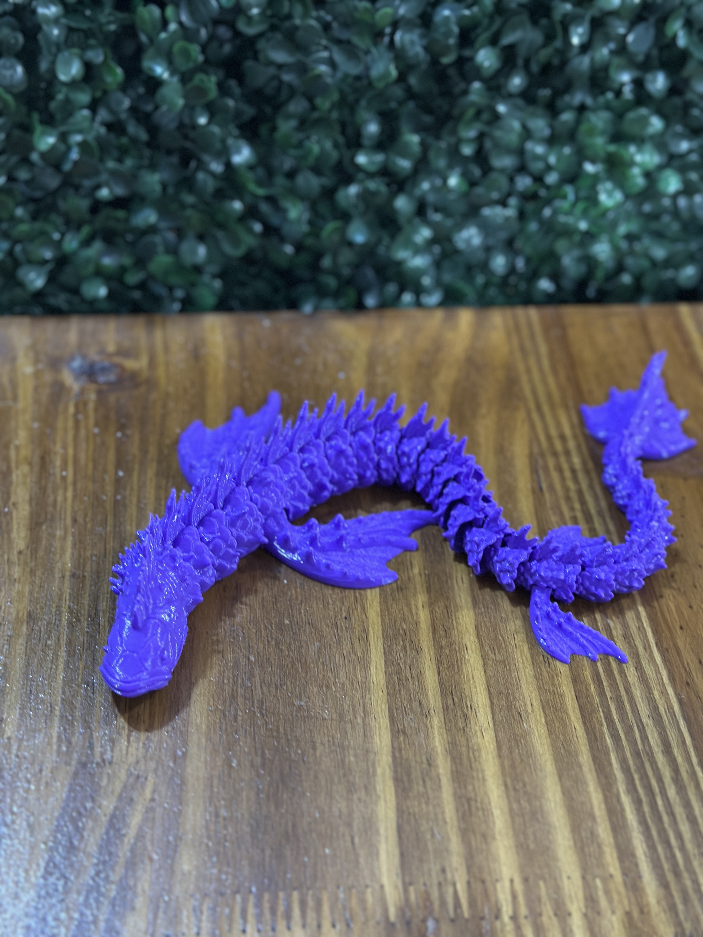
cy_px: 468
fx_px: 1300
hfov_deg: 30.3
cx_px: 352
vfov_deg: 39.7
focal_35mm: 48
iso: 640
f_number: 1.78
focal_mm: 6.86
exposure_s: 1/33
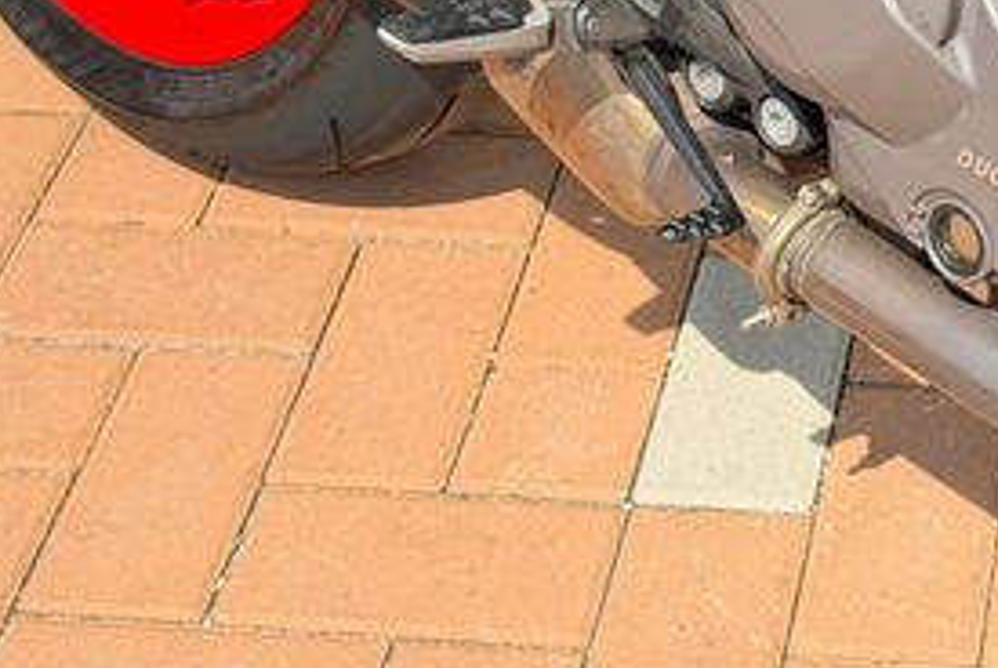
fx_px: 3219
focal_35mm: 116
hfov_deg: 17.2
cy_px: -196
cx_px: 1016
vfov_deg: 11.5
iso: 80
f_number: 1.78
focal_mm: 6.76
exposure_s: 1/2273
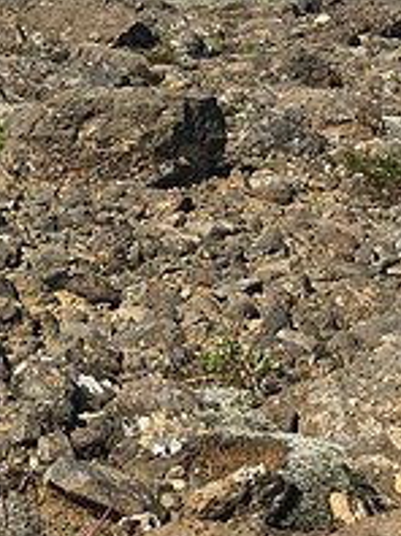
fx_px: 1316
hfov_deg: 17.0
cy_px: 150
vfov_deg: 22.9
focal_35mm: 85
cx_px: 22
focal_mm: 4.15
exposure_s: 1/1672
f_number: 2.2
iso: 25
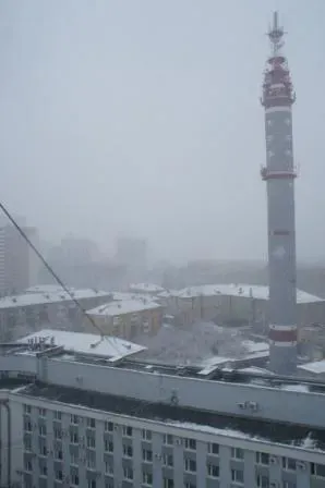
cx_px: 162
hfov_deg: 43.5
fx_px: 407
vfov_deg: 62.0
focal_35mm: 30
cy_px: 244
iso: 200
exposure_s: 1/100
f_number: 10
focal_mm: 20
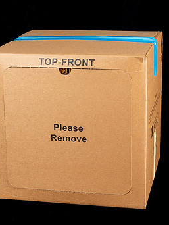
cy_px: 112
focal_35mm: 106
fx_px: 689
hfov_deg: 14.0
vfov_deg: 18.5
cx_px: 66
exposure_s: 1/125
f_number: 8
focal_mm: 65
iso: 160
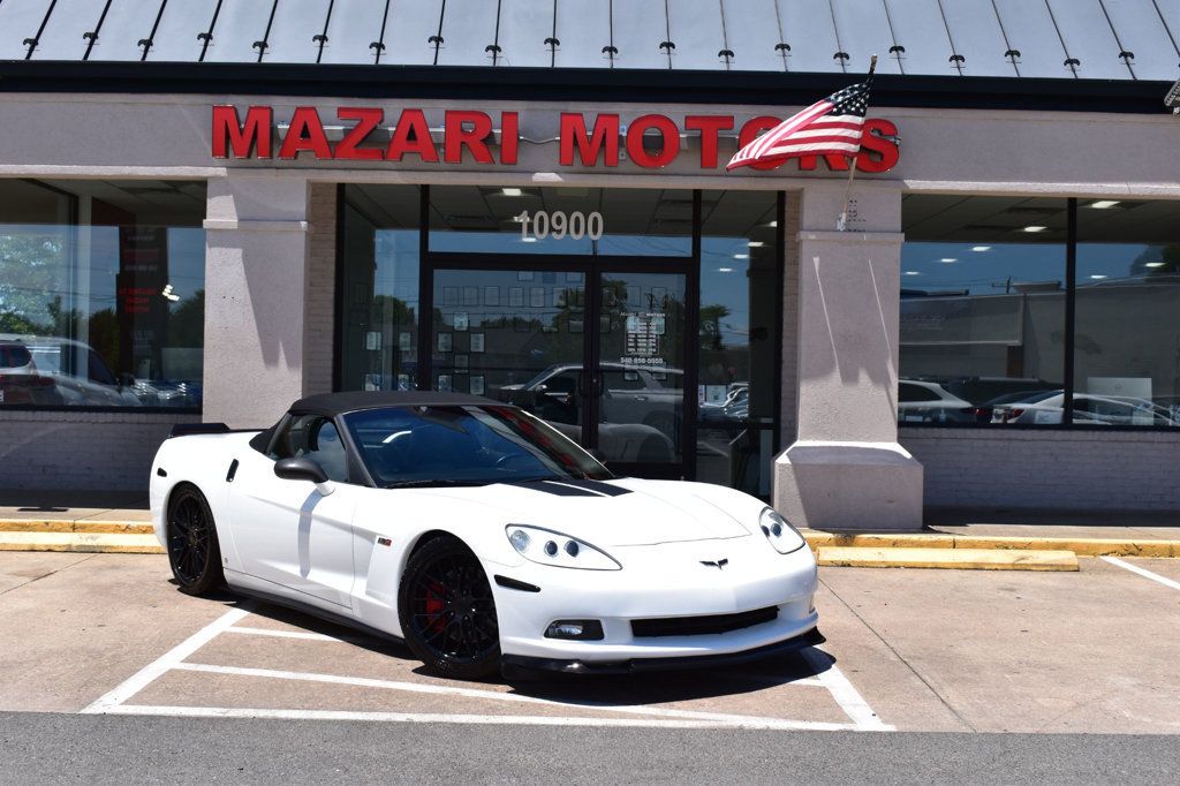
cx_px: 590
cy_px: 393
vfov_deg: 28.9
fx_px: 1524
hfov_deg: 42.3
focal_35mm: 46
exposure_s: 1/500
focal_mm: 31
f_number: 11
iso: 320
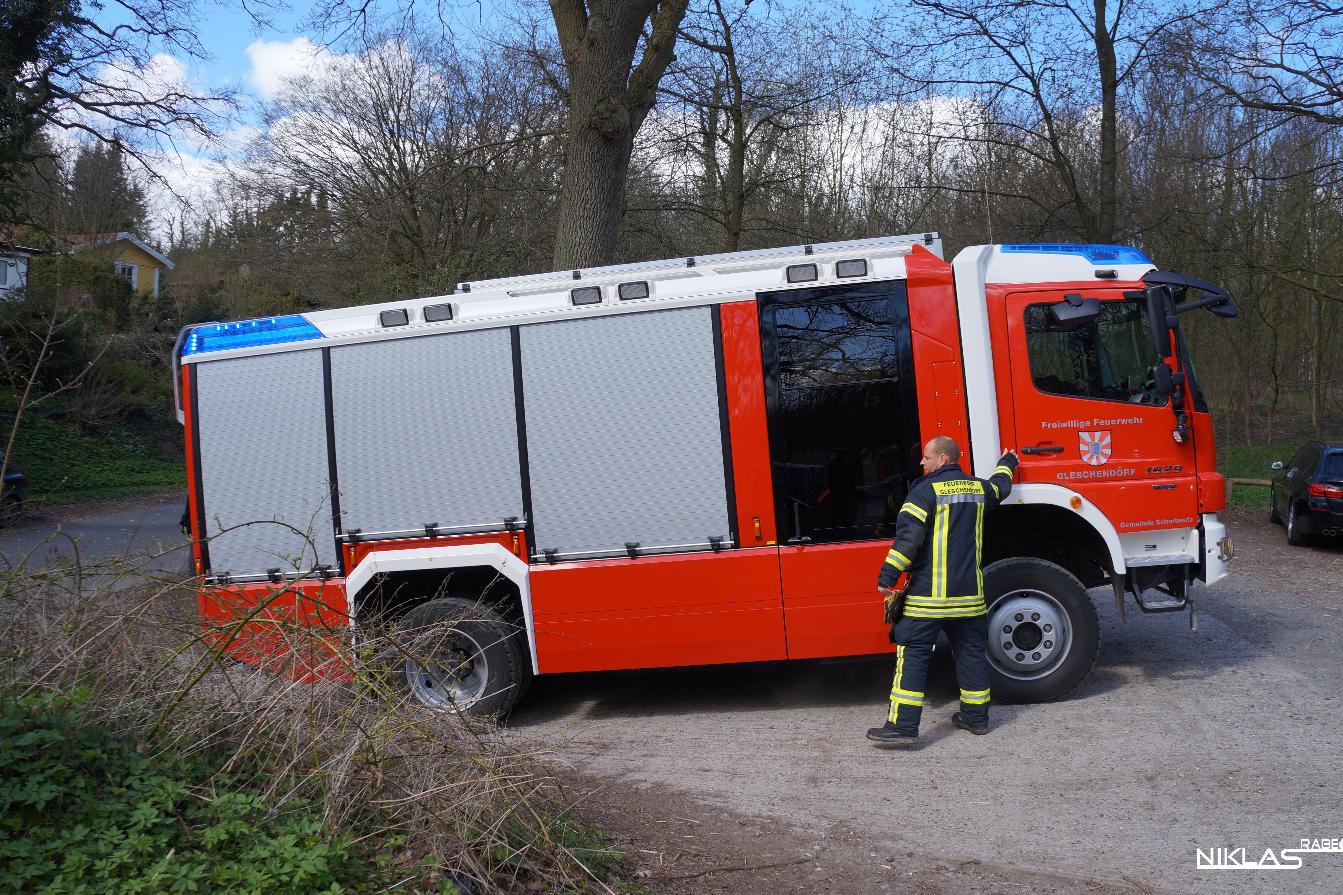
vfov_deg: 46.4
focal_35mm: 28
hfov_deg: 65.5
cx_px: 692
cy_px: 453
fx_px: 1044
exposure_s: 1/320
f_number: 4.5
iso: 100
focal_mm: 18
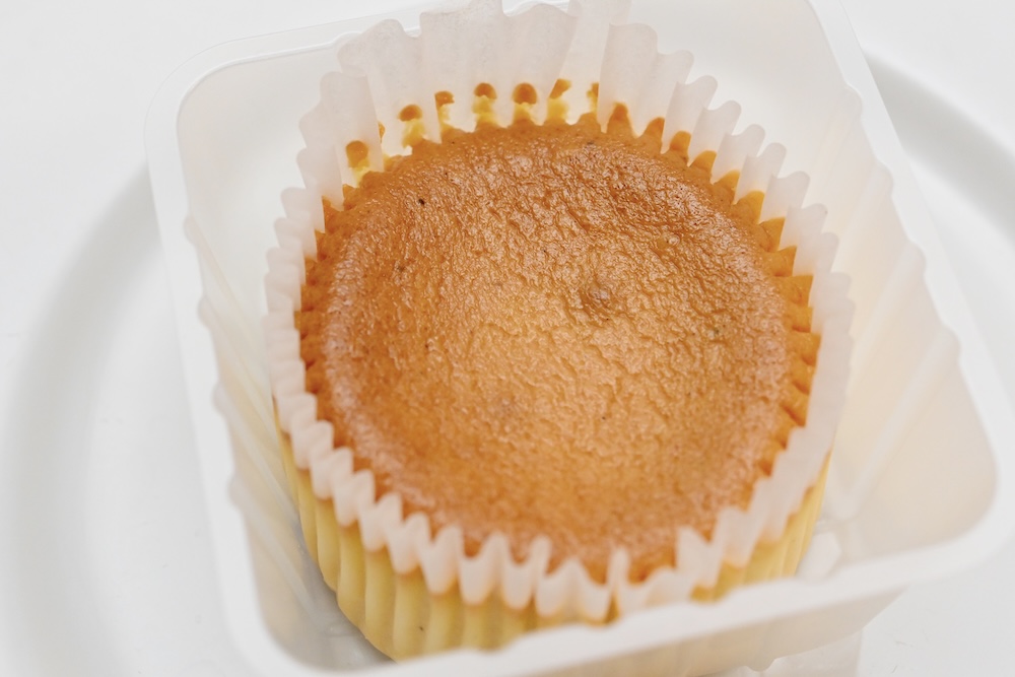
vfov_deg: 22.6
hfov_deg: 33.4
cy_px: 338
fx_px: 1692
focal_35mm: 60
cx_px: 508
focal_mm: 60
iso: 6400
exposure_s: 1/200
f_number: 9
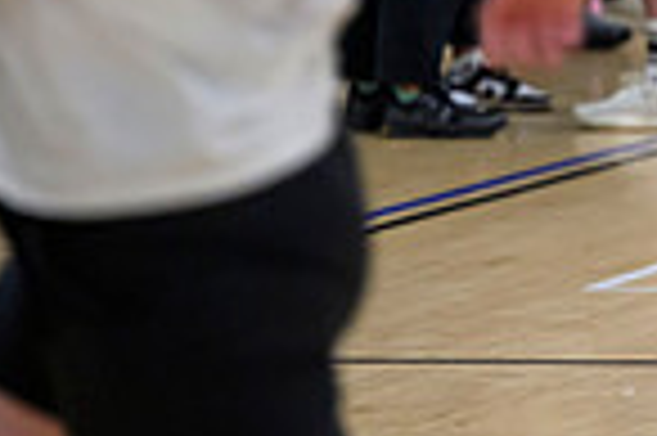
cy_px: -25
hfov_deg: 3.8
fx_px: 9807
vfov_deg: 2.5
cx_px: 1220
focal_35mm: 538
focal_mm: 135
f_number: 2.8
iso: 4000
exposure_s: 1/400
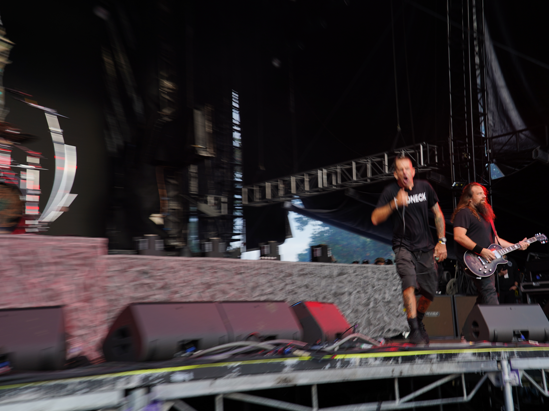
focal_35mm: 47
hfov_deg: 40.4
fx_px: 745
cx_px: 302
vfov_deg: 30.9
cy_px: 207
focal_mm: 43
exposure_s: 1/40
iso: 100
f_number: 4.5
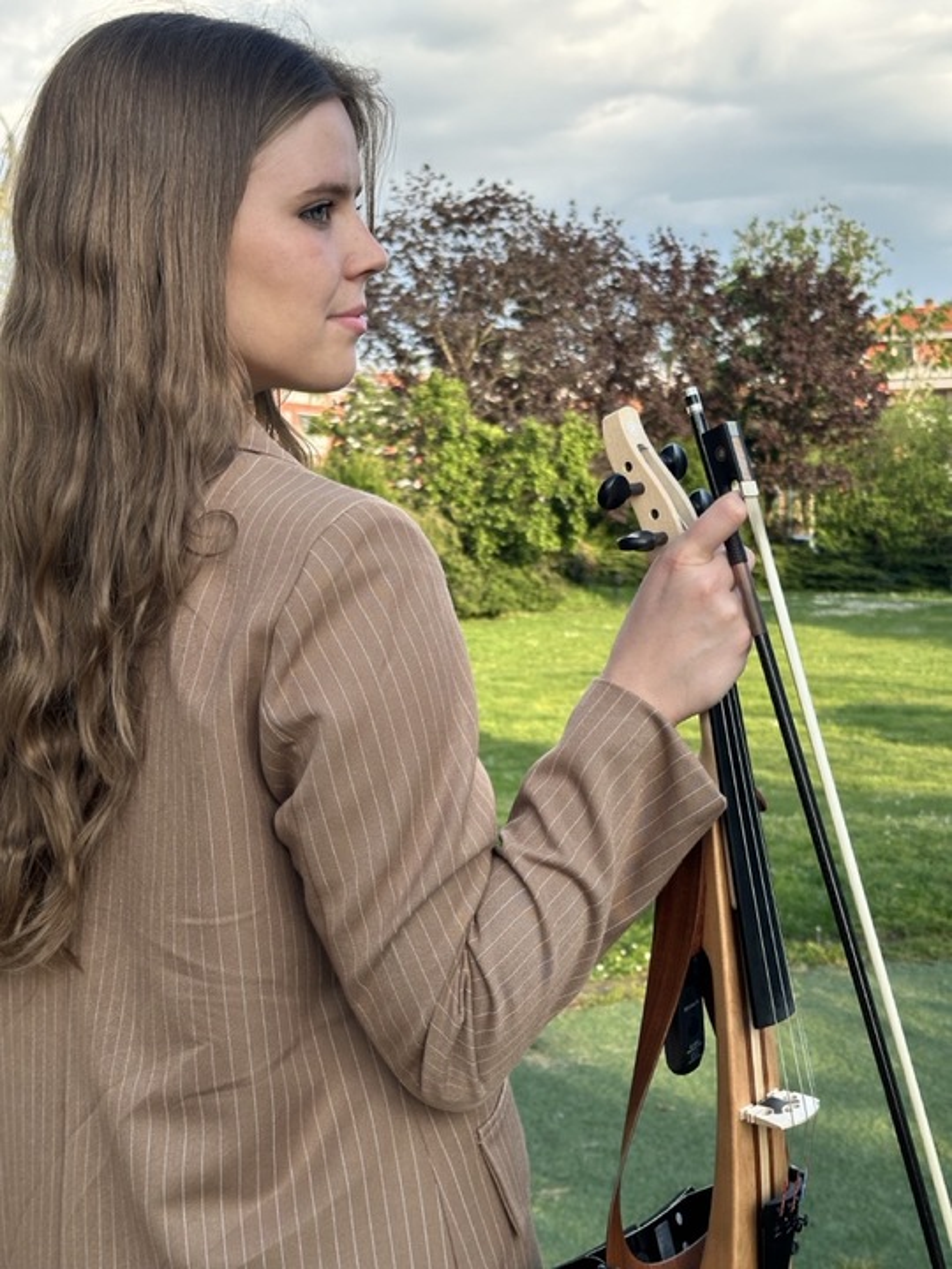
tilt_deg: -3.5
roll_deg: -0.4
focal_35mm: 48
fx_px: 1760
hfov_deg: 30.3
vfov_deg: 39.7
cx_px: 476
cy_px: 634
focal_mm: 6.86
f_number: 1.78
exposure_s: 1/785
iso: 64
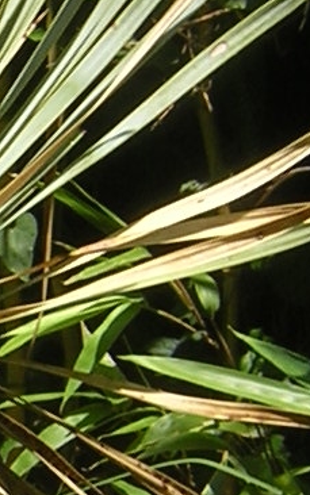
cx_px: -225
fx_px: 2256
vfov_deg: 12.5
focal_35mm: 167
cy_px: 395
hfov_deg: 7.6
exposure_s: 1/312
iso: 100
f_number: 5.2
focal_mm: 4.7
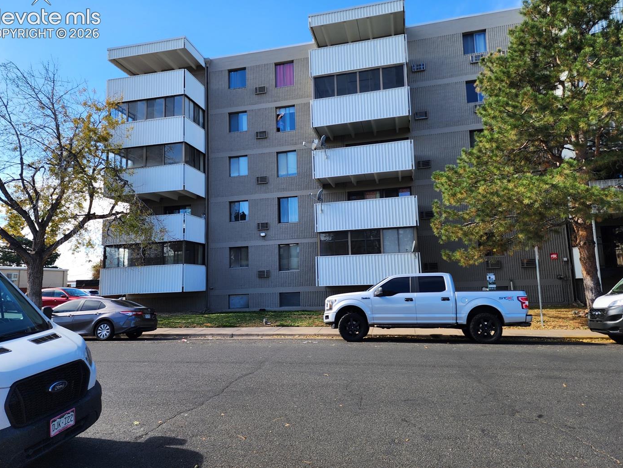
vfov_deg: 56.8
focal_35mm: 24
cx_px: 302
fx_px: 432
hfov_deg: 71.6
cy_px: 226
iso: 12
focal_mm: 6.4
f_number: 1.8
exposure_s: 1/387
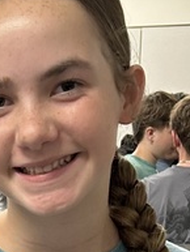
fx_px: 1009
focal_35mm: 138
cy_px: 447
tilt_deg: -17.7
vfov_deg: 13.0
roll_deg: -0.5
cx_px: -59
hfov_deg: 10.5
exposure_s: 1/60
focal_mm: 5.7
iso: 125
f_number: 1.5
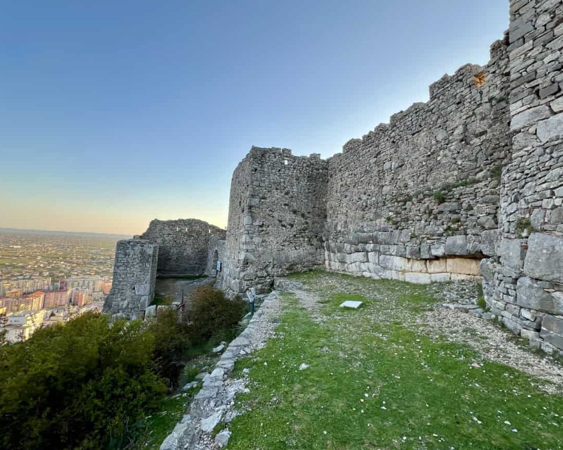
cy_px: 220
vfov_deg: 88.0
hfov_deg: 100.6
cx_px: 296
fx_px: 233
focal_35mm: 14
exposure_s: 1/201
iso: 32
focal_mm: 1.6
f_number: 1.8
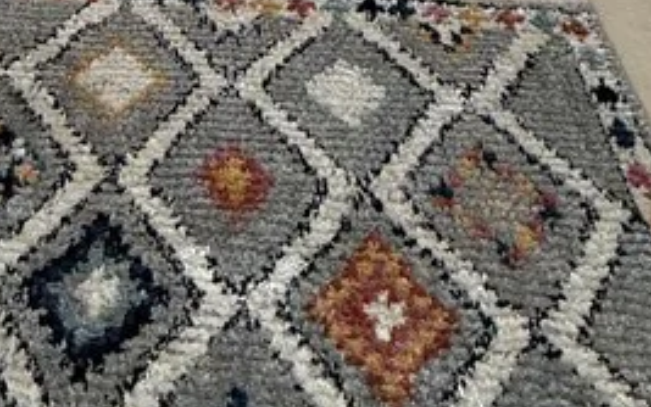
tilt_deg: -0.6
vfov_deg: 12.2
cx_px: 158
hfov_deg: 34.9
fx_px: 1011
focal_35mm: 57
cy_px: -758
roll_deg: -0.2
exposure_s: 1/120
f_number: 2.2
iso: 80
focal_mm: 2.22
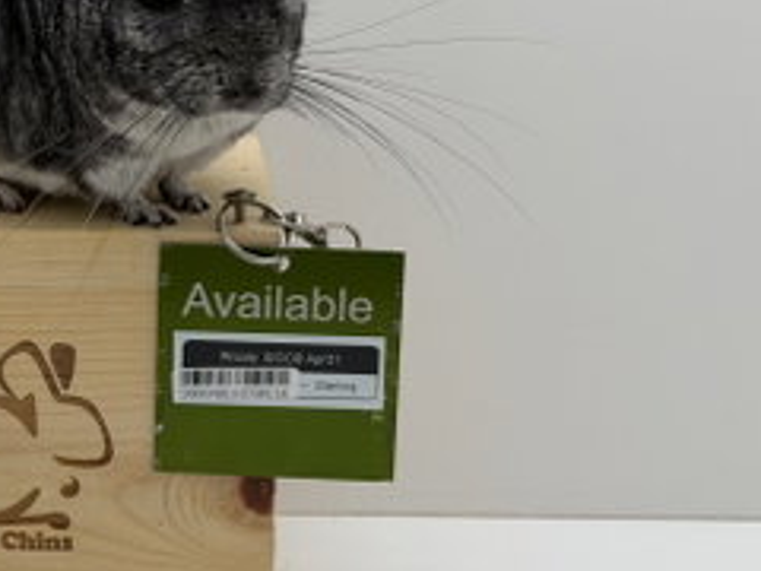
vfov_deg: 14.8
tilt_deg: -13.3
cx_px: 38
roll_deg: +0.3
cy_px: 182
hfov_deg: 19.2
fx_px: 2198
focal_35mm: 100
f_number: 1.78
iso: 80
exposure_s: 1/828
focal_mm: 6.76
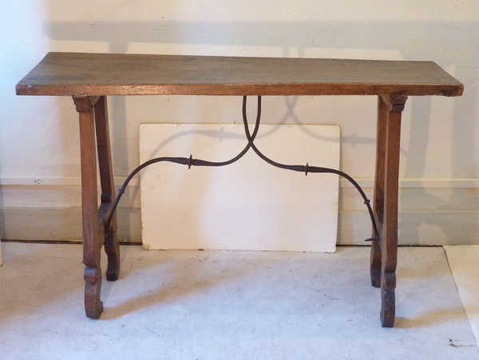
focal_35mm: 55
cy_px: 180
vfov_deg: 26.6
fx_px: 761
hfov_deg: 34.9
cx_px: 240
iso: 400
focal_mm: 9.1
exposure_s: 1/10
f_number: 3.9
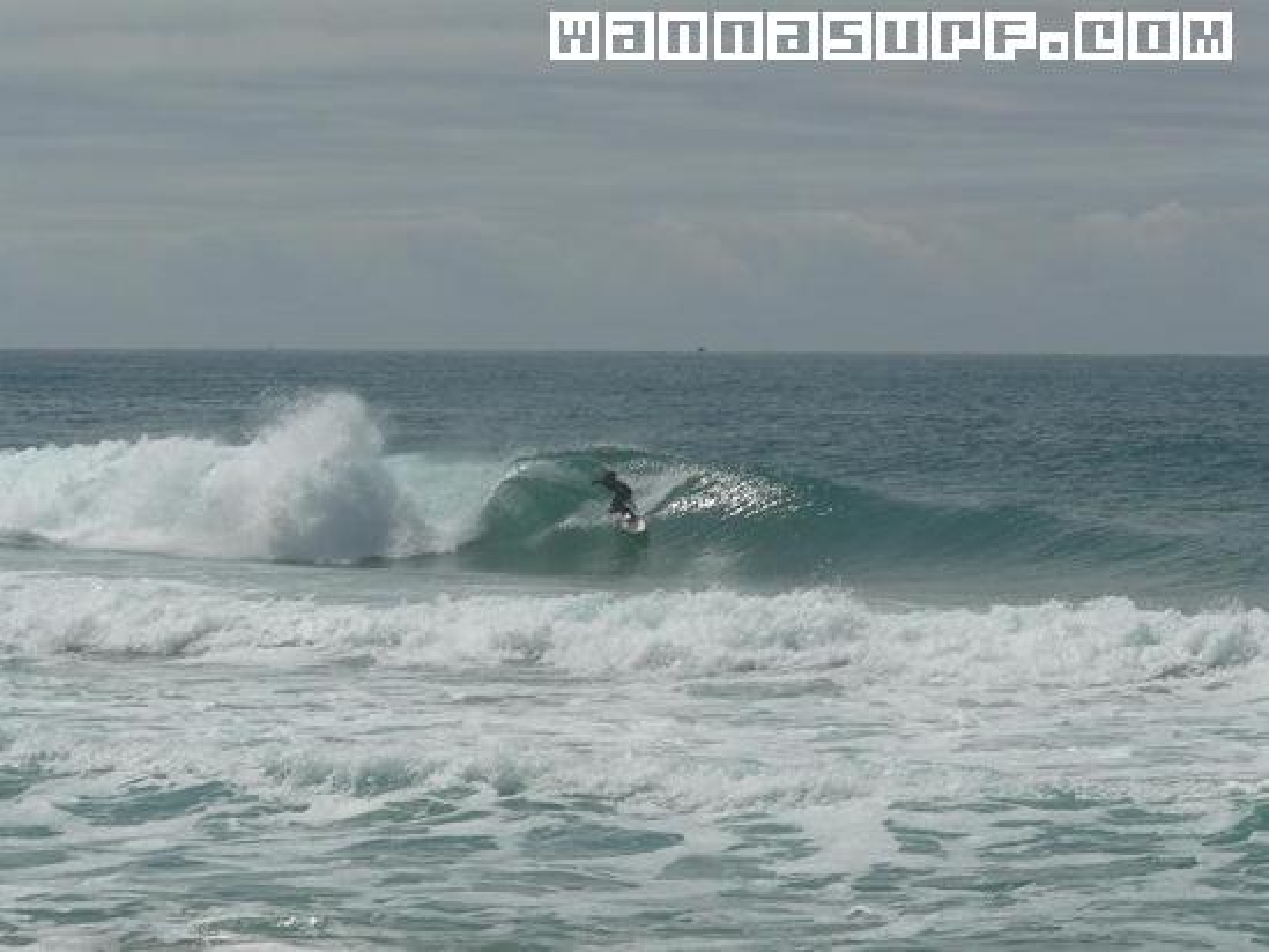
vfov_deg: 7.1
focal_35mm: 210
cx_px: 634
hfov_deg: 9.4
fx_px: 7700
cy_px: 476
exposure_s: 1/1300
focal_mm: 34.5
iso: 100
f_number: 7.1
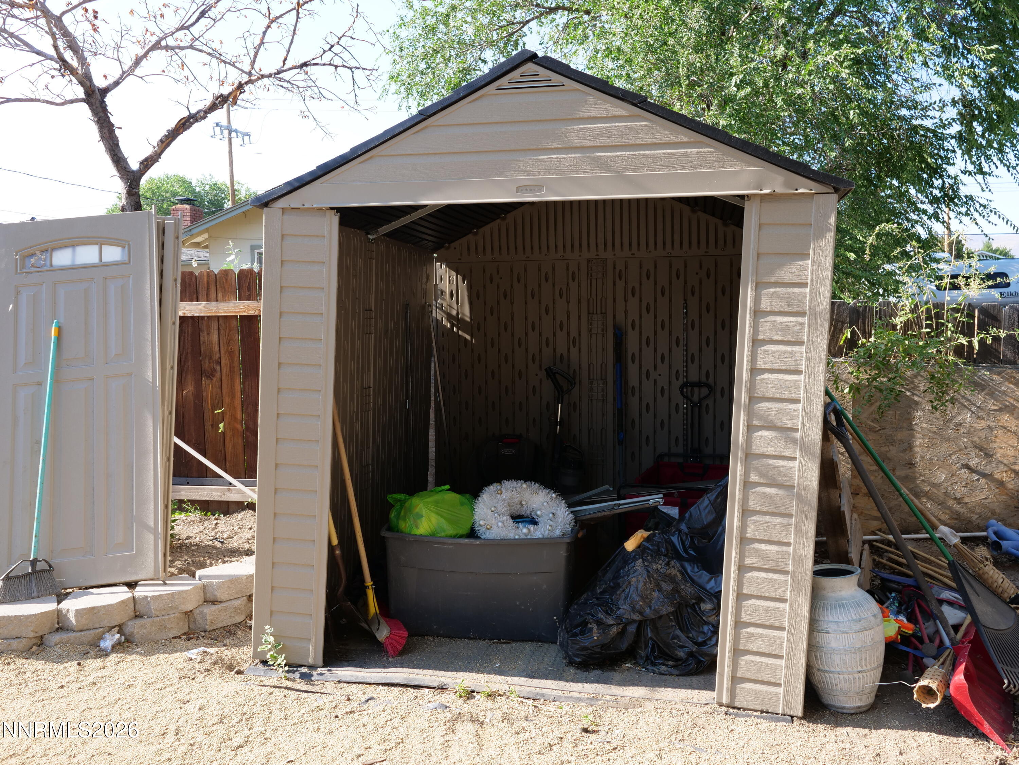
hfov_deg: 60.0
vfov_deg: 46.8
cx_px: 510
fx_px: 883
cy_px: 382
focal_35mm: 30
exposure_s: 1/250
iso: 200
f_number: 5
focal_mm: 15
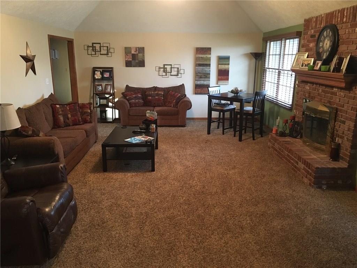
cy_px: 134
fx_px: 299
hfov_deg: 61.7
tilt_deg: -14.1
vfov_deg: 48.2
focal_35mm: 29
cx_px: 178
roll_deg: -0.8
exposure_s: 1/15
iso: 200
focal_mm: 4.15
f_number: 2.2
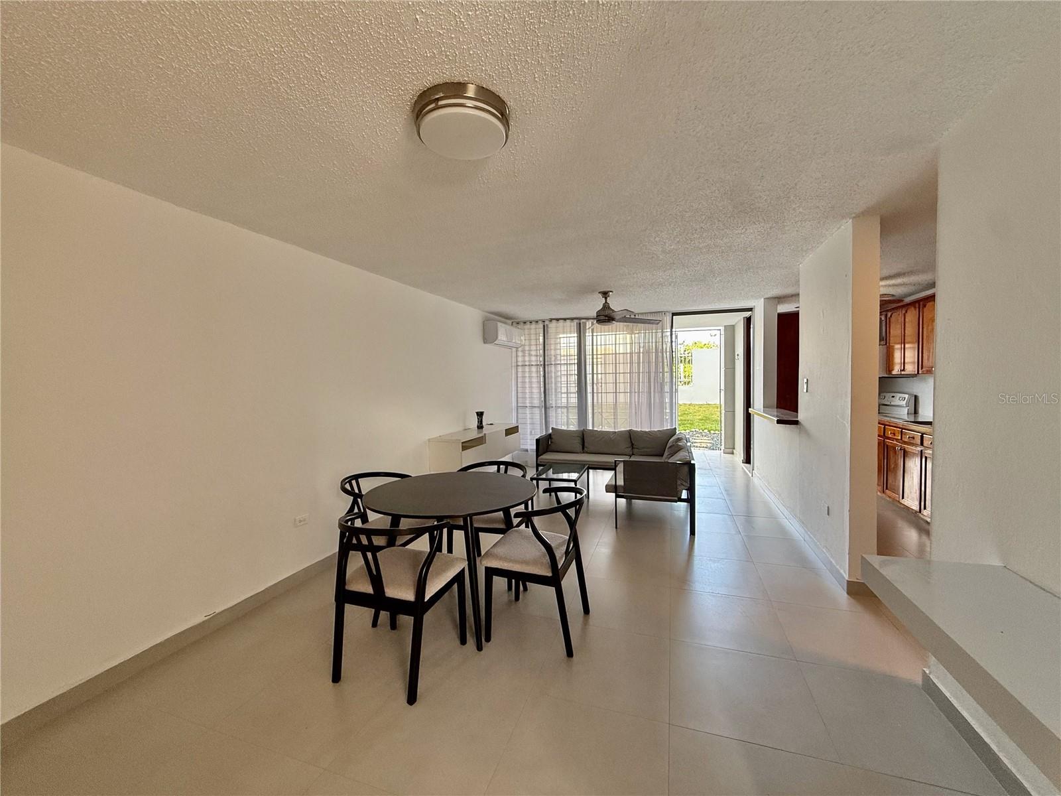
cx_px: 530
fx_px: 429
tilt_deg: -2.0
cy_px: 398
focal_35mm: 14
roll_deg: +0.8
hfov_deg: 102.1
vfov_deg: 85.7
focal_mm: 2.22
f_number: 2.2
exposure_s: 1/99
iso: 100
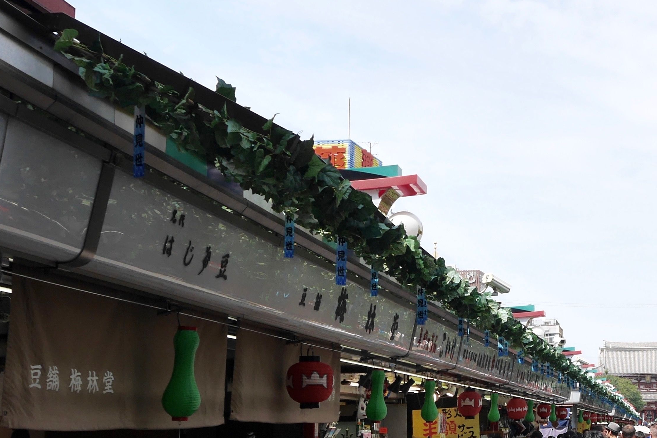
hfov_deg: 29.6
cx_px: 639
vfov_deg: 21.2
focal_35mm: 64
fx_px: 1168
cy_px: 273
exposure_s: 1/400
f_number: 8
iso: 200
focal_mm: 15
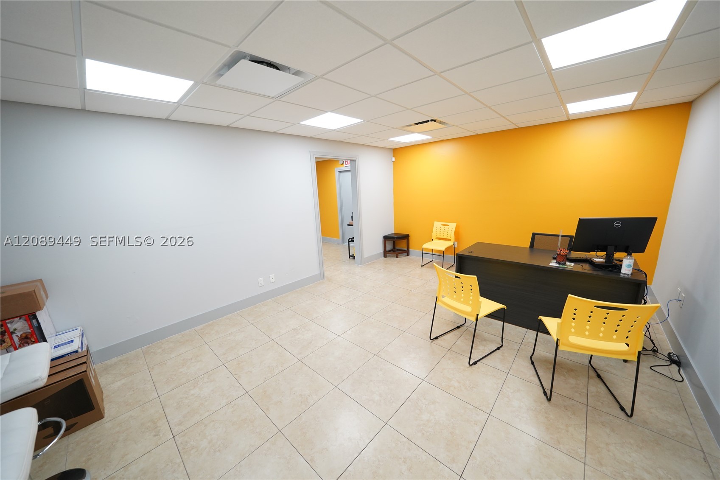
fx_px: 240
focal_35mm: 12
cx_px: 360
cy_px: 240
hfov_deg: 112.6
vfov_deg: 90.0
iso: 1600
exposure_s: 1/200
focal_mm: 12
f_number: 4
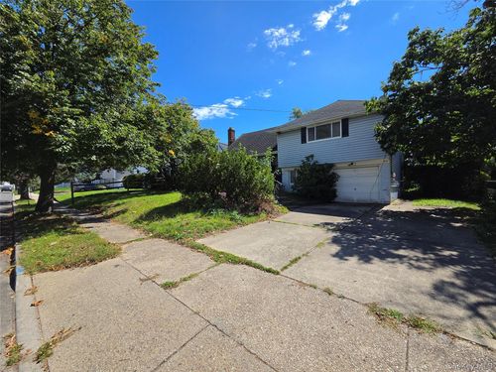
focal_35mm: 13
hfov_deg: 106.2
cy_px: 186
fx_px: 186
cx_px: 248
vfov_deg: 89.9
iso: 100
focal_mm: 2.2
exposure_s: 1/2782
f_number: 2.2
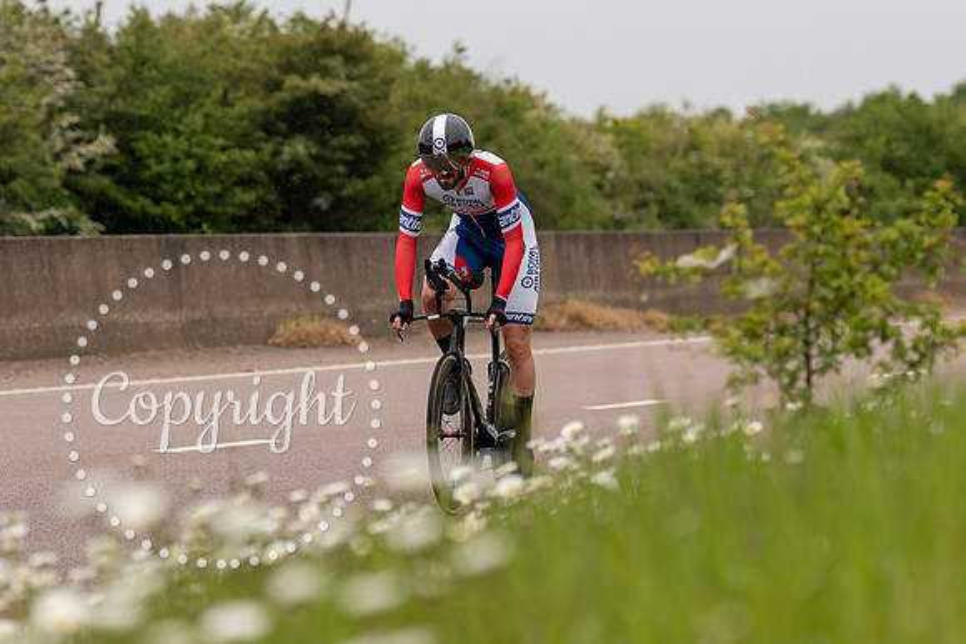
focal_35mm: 261
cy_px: 223
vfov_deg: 5.3
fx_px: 7000
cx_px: 480
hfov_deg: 7.9
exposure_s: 1/1000
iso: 250
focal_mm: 136
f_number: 3.5
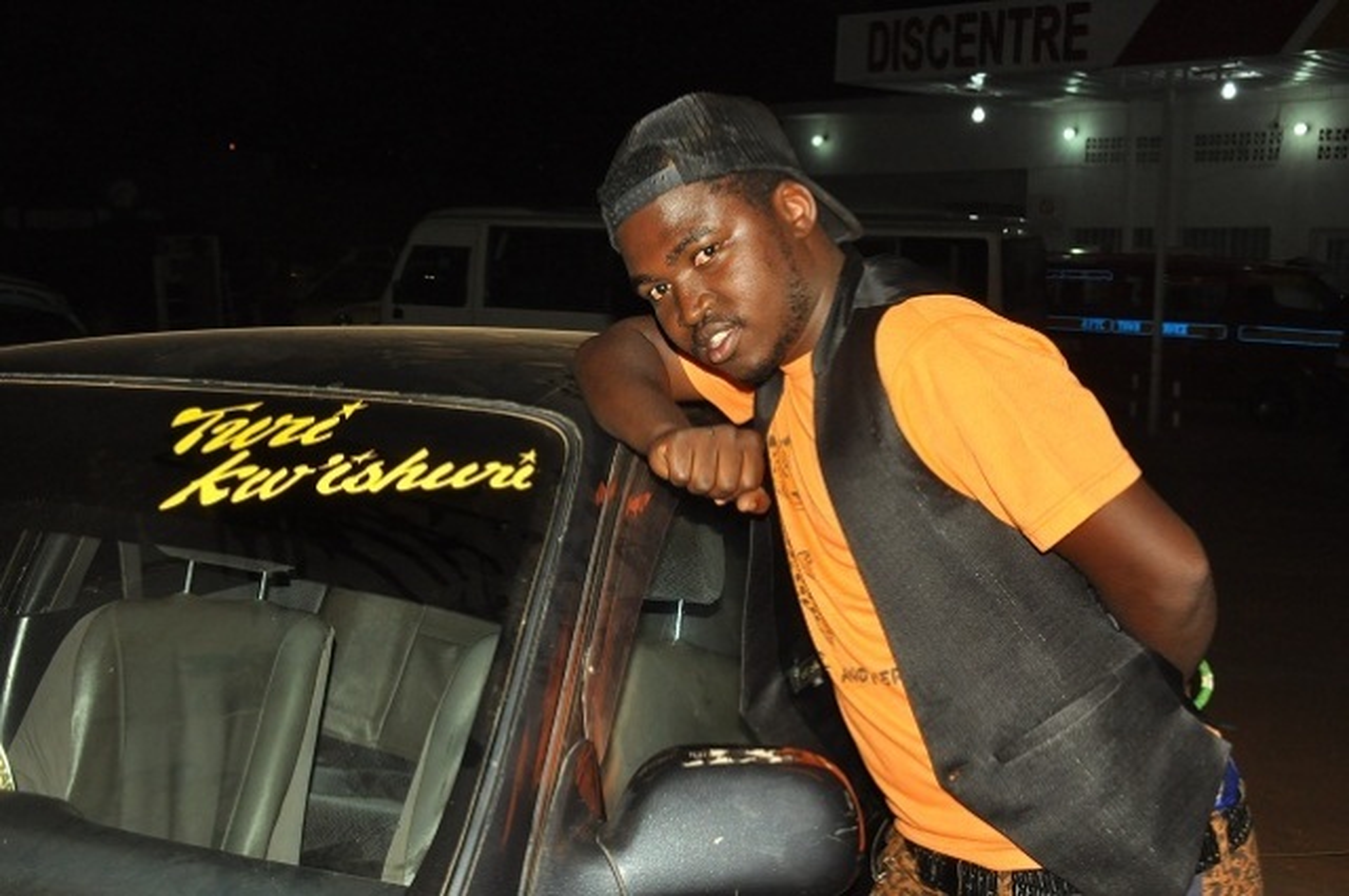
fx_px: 1460
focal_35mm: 39
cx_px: 674
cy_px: 448
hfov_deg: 49.6
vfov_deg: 34.1
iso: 1000
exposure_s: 1/200
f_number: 8
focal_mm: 26
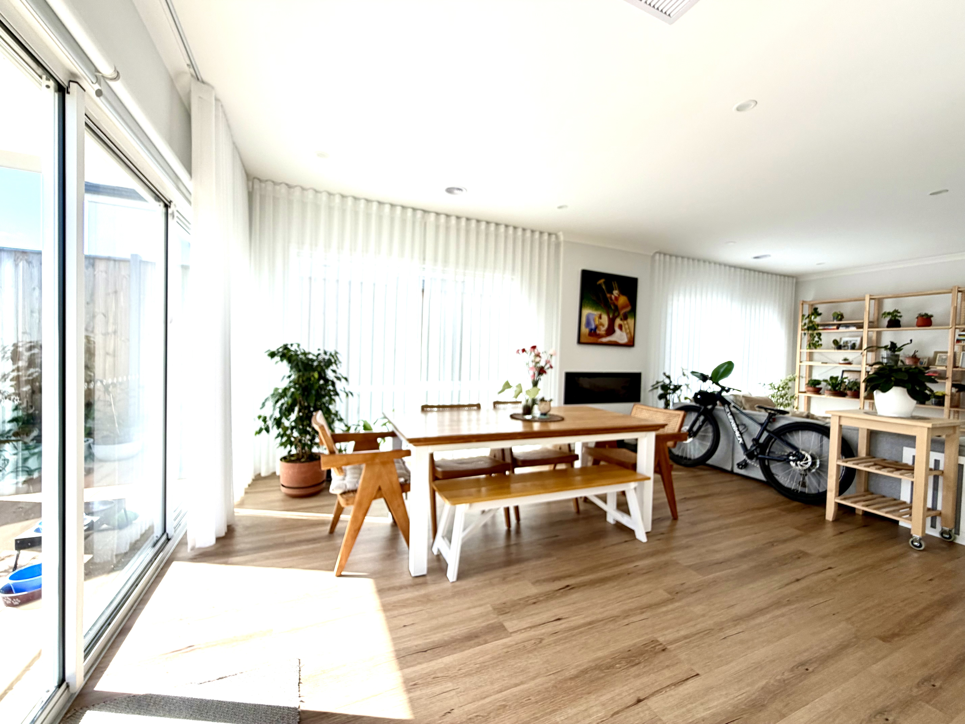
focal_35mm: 14
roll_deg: -1.1
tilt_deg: -0.8
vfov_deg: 85.7
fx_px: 390
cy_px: 362
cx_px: 482
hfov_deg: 102.1
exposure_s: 1/123
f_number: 2.2
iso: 40
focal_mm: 2.22
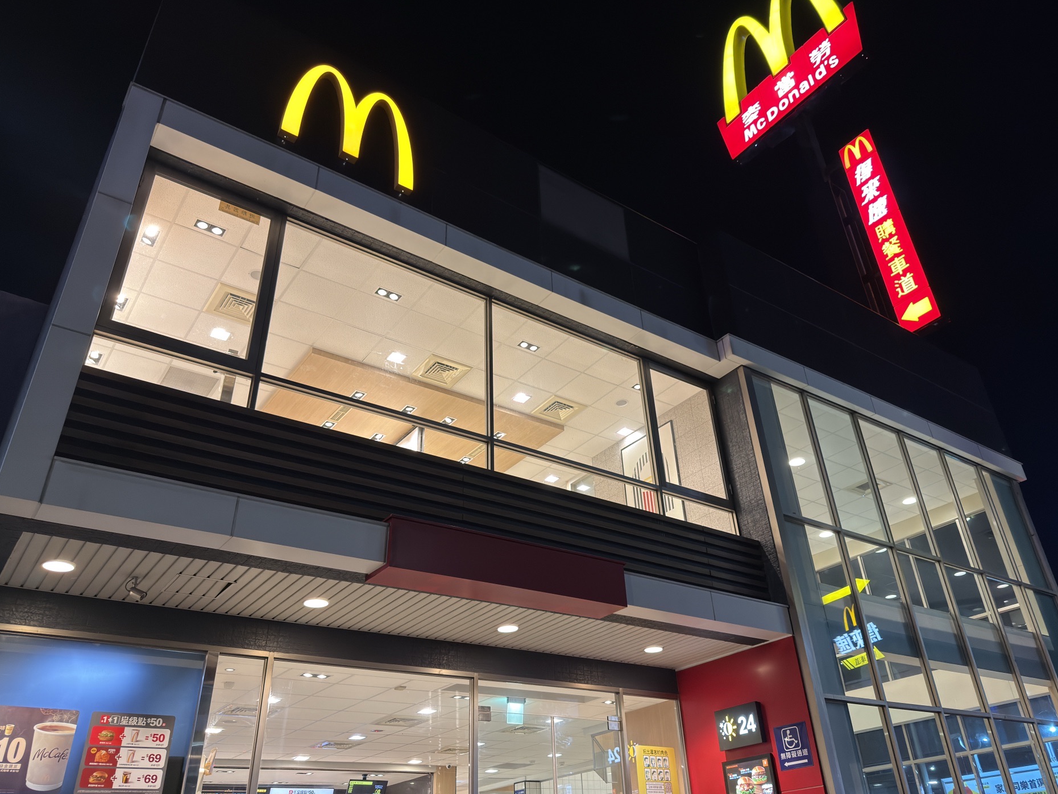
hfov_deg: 67.2
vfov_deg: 53.0
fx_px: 795
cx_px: 565
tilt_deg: +32.8
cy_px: 370
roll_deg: +3.5
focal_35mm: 26
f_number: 1.78
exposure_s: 1/40
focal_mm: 6.76
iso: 250
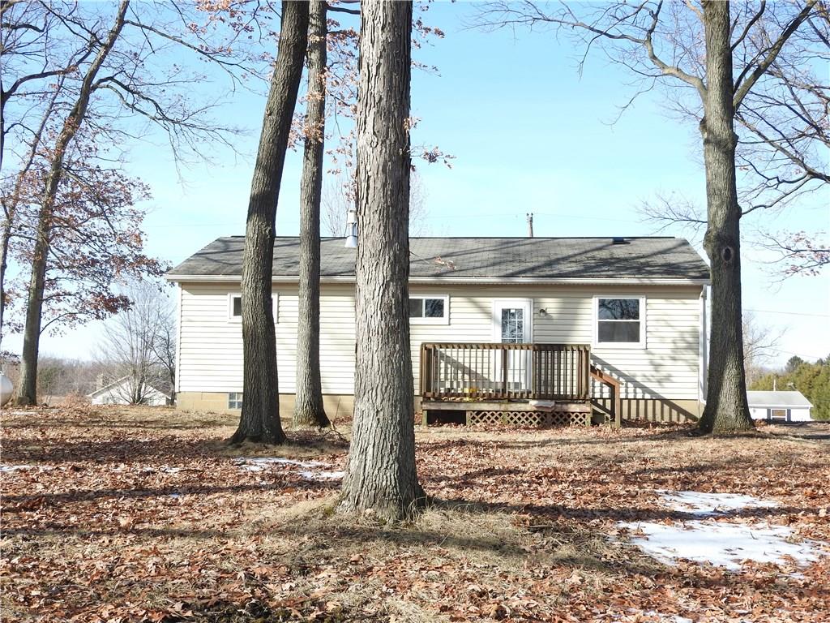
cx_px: 415
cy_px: 312
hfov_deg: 42.1
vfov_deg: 32.2
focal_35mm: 45
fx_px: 1079
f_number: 4
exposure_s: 1/400
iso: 100
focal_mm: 8.1
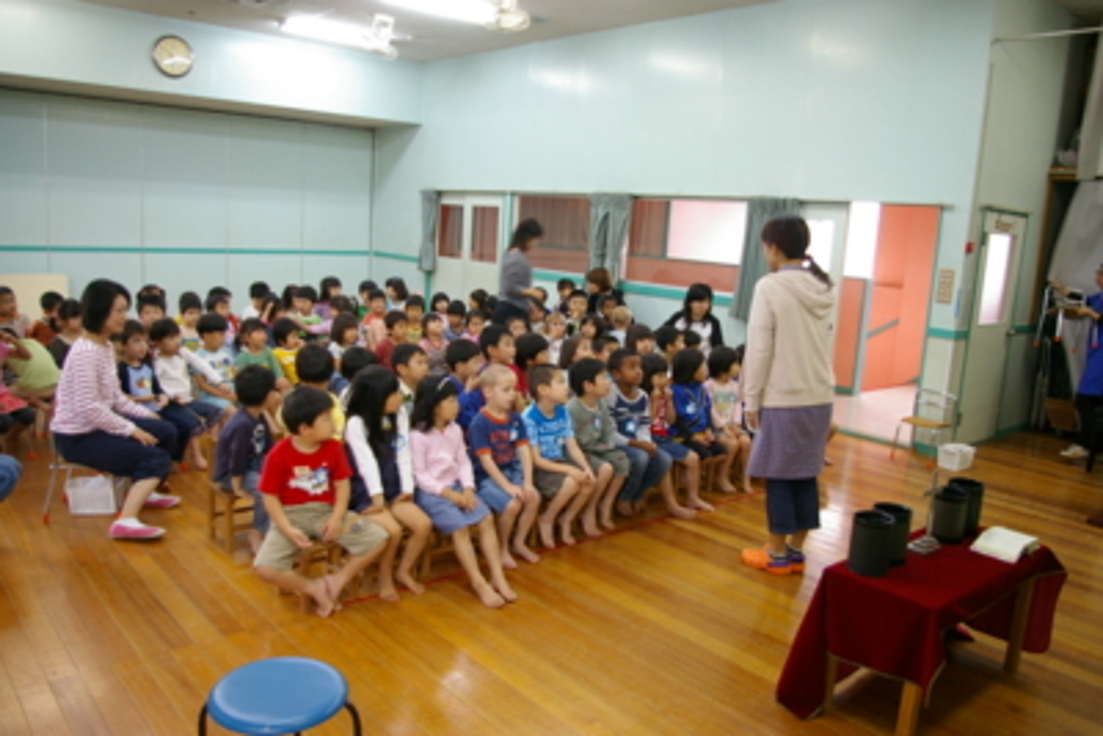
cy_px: 368
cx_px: 552
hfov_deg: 67.4
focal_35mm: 27
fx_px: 828
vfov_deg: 48.0
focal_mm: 18
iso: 400
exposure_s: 1/20
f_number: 3.5
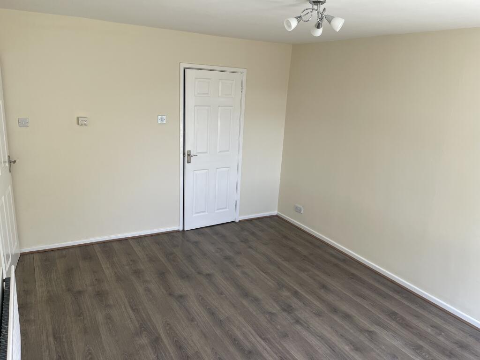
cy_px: 180
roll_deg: -3.8
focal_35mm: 25
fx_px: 347
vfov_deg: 54.9
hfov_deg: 69.4
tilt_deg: -14.8
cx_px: 240
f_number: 1.6
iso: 32
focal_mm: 5.1
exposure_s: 1/122
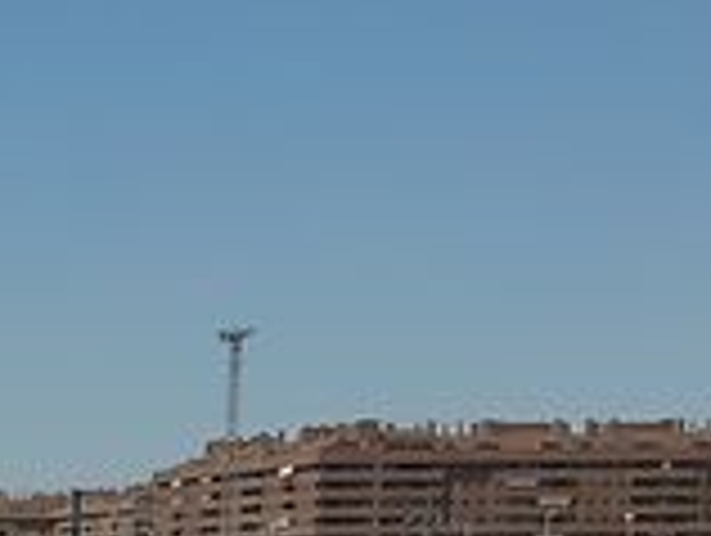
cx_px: -1012
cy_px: 1297
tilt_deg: -8.9
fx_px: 4526
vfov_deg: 6.4
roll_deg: -1.1
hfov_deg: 8.2
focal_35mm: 220
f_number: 1.8
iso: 25
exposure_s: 1/4065
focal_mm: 3
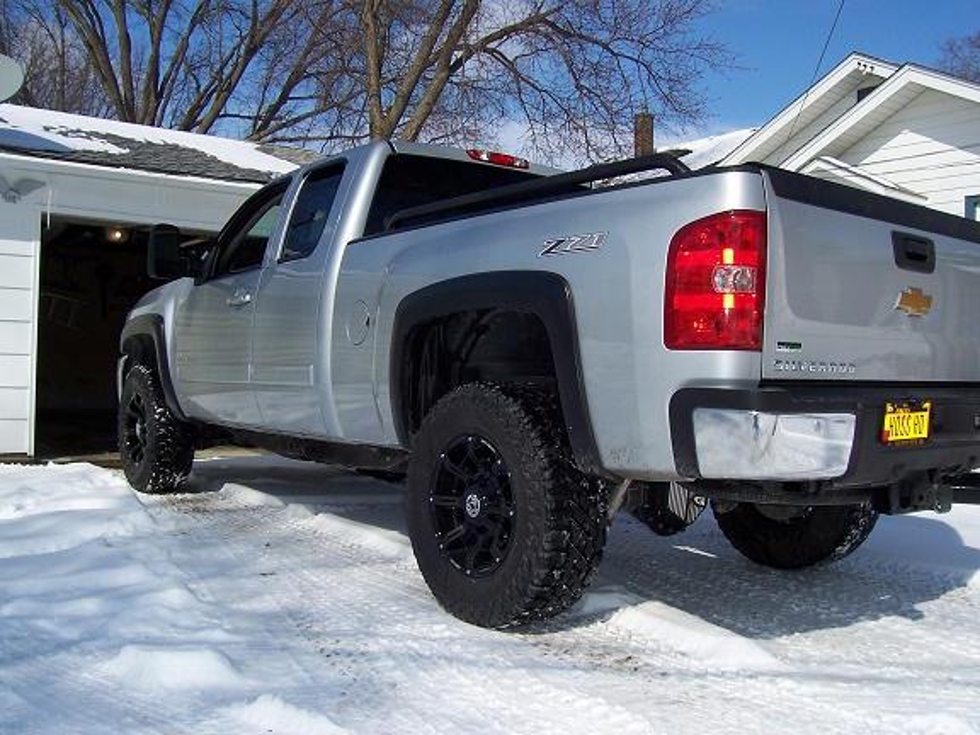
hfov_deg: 54.0
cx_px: 490
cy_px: 368
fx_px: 963
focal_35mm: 34
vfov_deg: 41.8
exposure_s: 1/1000
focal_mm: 5.6
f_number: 5.6
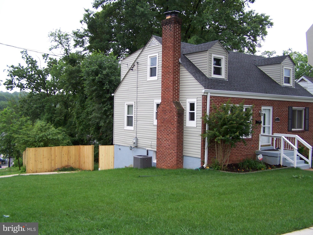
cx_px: 156
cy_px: 118
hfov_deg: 49.0
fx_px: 344
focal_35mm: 38
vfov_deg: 37.7
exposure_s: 1/125
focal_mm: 6.3
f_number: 2.8
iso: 80
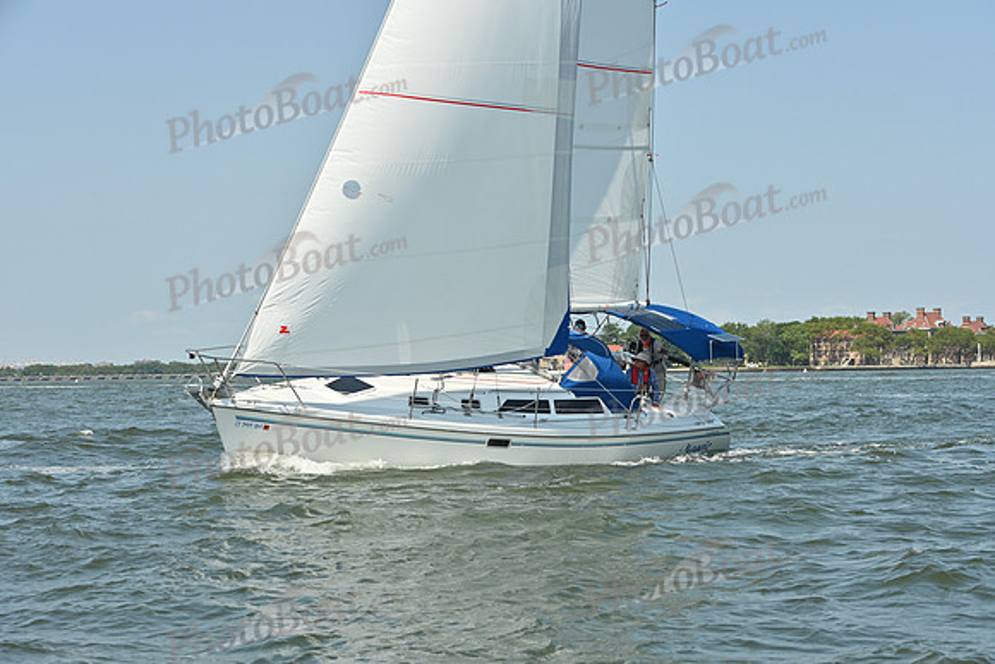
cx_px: 498
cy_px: 332
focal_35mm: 75
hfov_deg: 27.0
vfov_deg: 18.2
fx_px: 2073
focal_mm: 75
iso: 320
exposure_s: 1/1250
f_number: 9
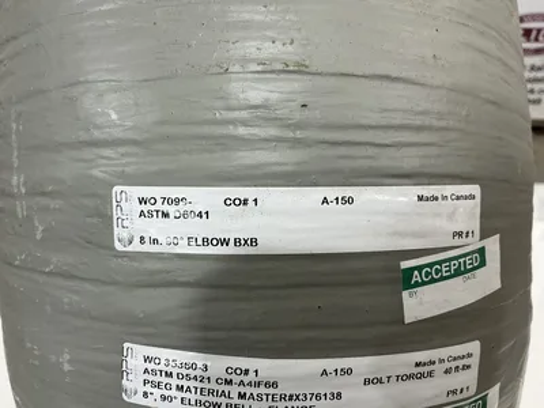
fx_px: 440
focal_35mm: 28
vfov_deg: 49.7
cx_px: 272
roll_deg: -0.8
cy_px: 204
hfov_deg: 63.4
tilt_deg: -43.4
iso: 100
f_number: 1.8
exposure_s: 1/60
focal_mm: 3
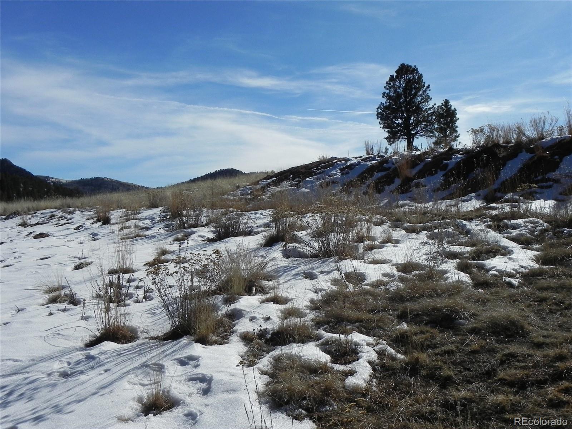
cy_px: 214
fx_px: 611
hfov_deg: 50.1
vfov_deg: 38.7
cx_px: 286
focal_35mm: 37
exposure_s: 1/1065
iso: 160
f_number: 8
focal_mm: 6.6
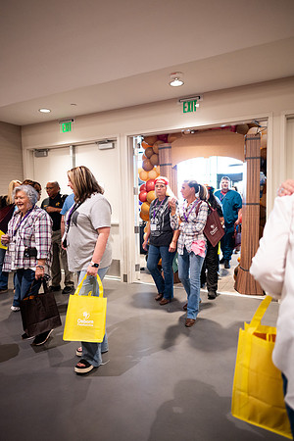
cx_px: 147
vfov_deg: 73.7
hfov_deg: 53.1
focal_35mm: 24
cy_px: 220
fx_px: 294
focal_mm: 24
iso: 1250
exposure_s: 1/200
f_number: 1.8
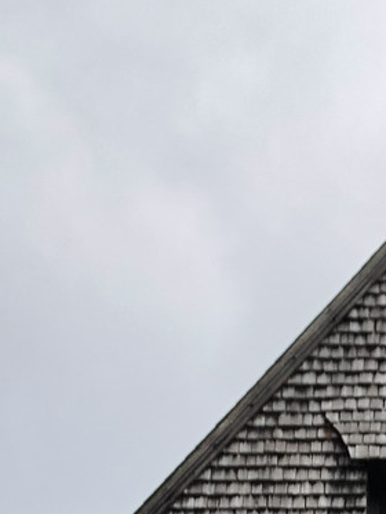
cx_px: 649
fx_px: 1783
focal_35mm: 120
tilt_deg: +18.1
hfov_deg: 11.6
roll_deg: +1.1
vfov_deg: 13.6
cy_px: 1082
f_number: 1.8
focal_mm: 4
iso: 20
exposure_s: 1/1517
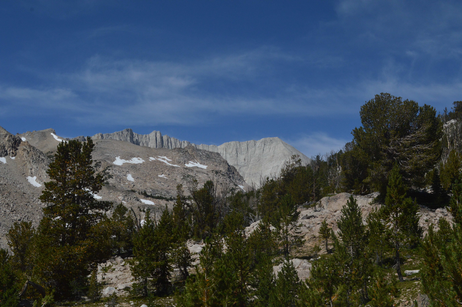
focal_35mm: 48
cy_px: 154
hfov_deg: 41.1
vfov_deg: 28.0
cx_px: 231
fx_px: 615
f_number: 14
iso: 400
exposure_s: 1/800
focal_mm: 32
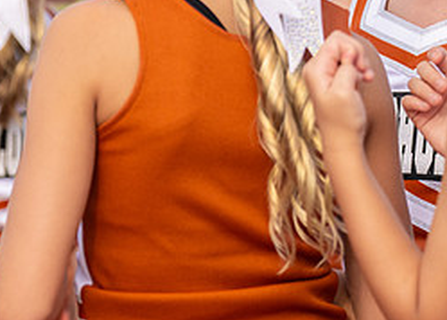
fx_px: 5879
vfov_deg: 3.1
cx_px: 402
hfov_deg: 4.3
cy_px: 20
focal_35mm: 463
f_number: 2.8
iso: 320
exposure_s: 1/2500
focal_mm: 124
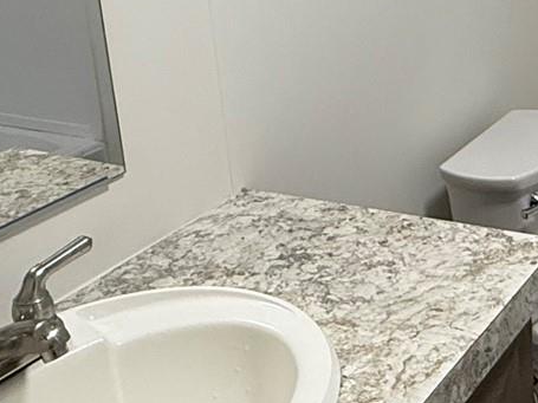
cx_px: 530
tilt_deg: -15.9
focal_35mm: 63
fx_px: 979
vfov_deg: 22.7
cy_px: 47
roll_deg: +1.1
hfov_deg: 28.9
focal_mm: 2.22
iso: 250
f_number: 2.2
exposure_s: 1/120
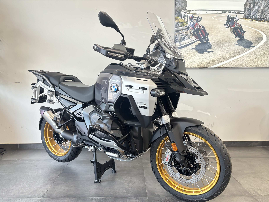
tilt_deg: -7.4
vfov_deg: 51.3
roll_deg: +0.6
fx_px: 210
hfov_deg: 65.3
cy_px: 105
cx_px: 132
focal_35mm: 27
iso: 125
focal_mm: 5.96
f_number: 1.6
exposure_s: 1/98
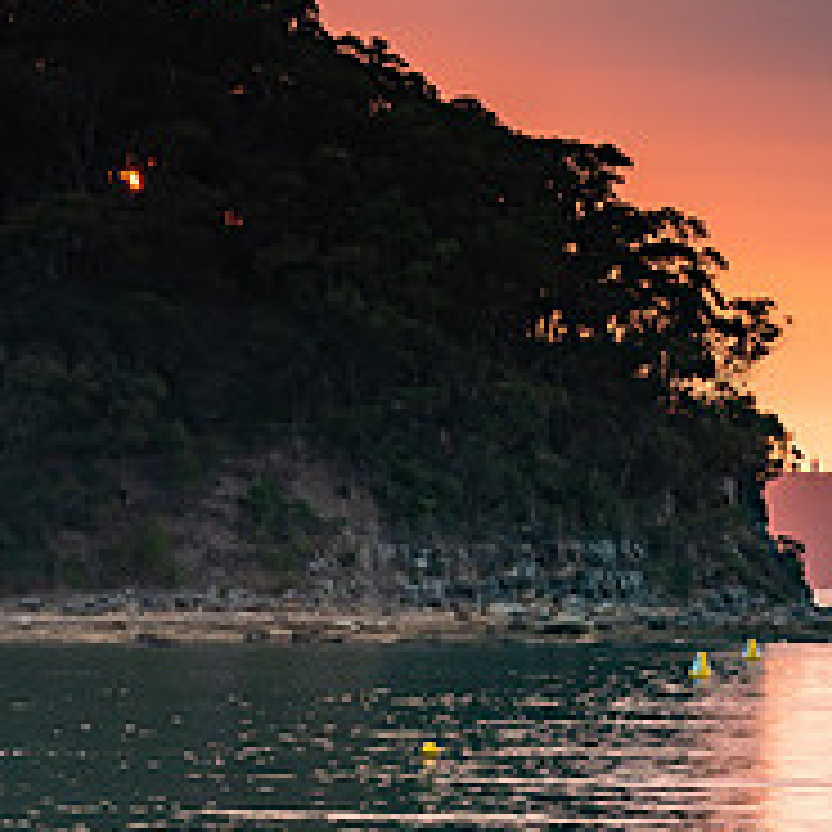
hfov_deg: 7.4
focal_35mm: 234
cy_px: 173
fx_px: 6363
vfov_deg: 7.5
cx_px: 1088
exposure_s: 1/80
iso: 400
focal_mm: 86
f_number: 6.3
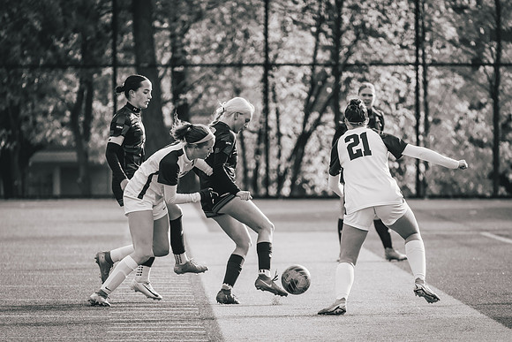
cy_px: 199
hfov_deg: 4.3
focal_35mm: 475
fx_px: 6754
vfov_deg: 2.9
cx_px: 235
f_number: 6.3
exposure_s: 1/1000
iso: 800
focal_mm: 400
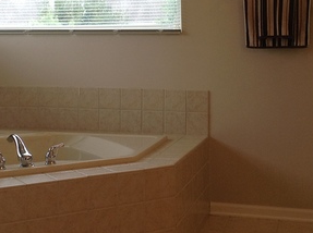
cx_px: 137
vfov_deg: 18.7
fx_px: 704
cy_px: 50
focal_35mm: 78
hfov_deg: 25.1
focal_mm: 4.28
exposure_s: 1/120
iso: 100
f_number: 2.4
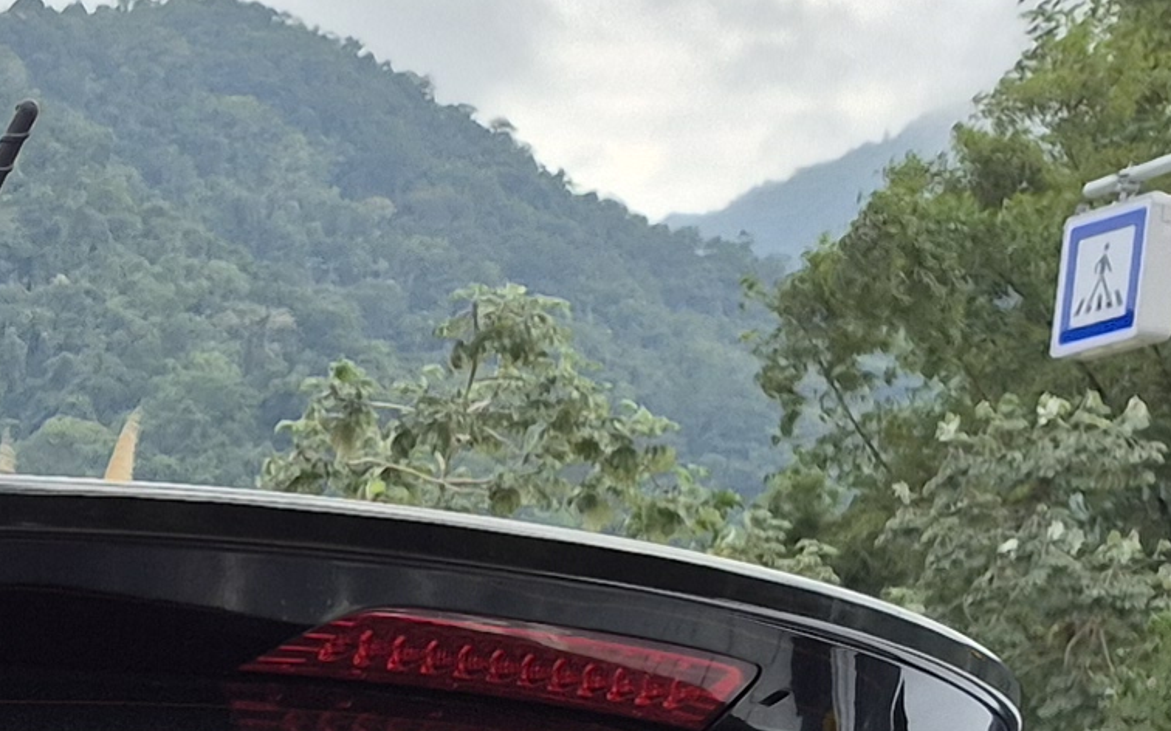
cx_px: -694
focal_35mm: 129
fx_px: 4116
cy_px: 2106
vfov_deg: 8.6
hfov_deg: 14.8
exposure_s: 1/600
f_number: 1.8
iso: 25
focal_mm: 5.4
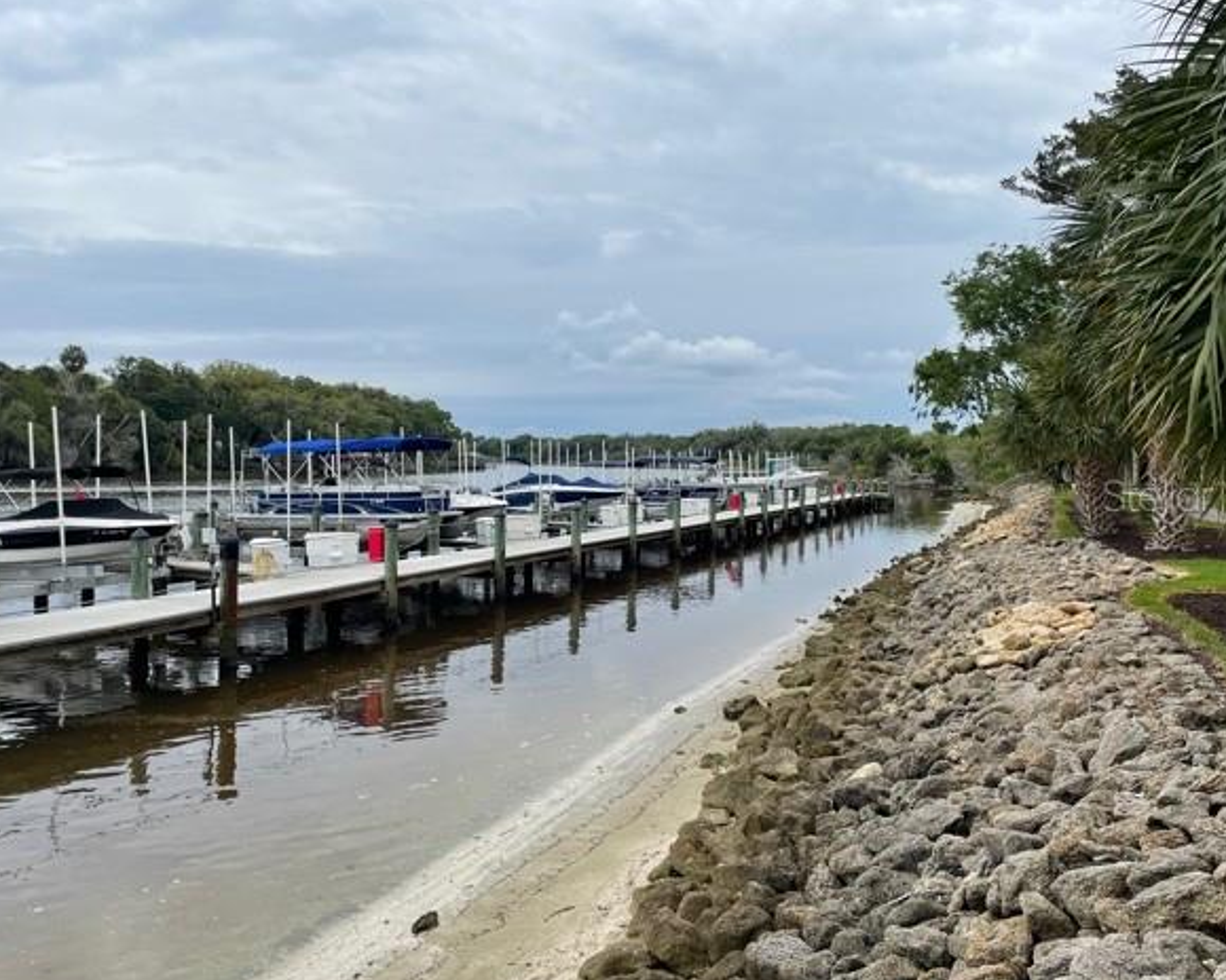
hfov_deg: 62.2
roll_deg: -1.3
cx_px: 626
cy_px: 494
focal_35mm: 28
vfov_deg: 51.5
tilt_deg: -0.7
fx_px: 1016
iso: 32
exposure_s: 1/4000
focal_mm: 4.2
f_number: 1.6
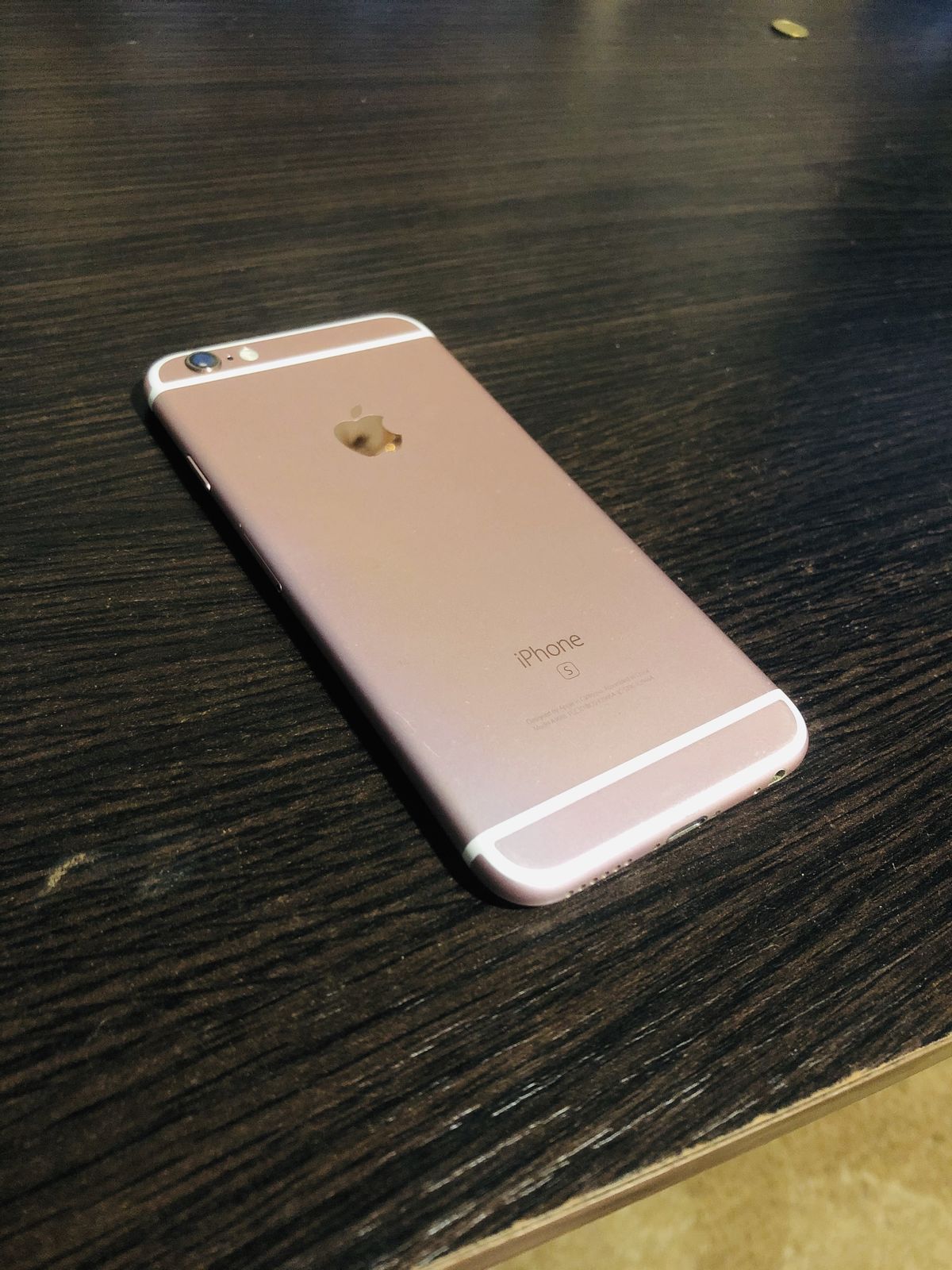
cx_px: 476
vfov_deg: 63.4
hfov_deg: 49.7
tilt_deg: -46.5
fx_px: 1027
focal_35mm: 28
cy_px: 635
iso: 100
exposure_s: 1/9
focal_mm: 3.99
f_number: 1.8
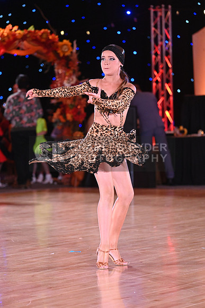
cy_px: 154
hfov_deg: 8.1
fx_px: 1451
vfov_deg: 12.1
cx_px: 102
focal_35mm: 170
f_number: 4.5
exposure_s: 1/400
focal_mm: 170
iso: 5000
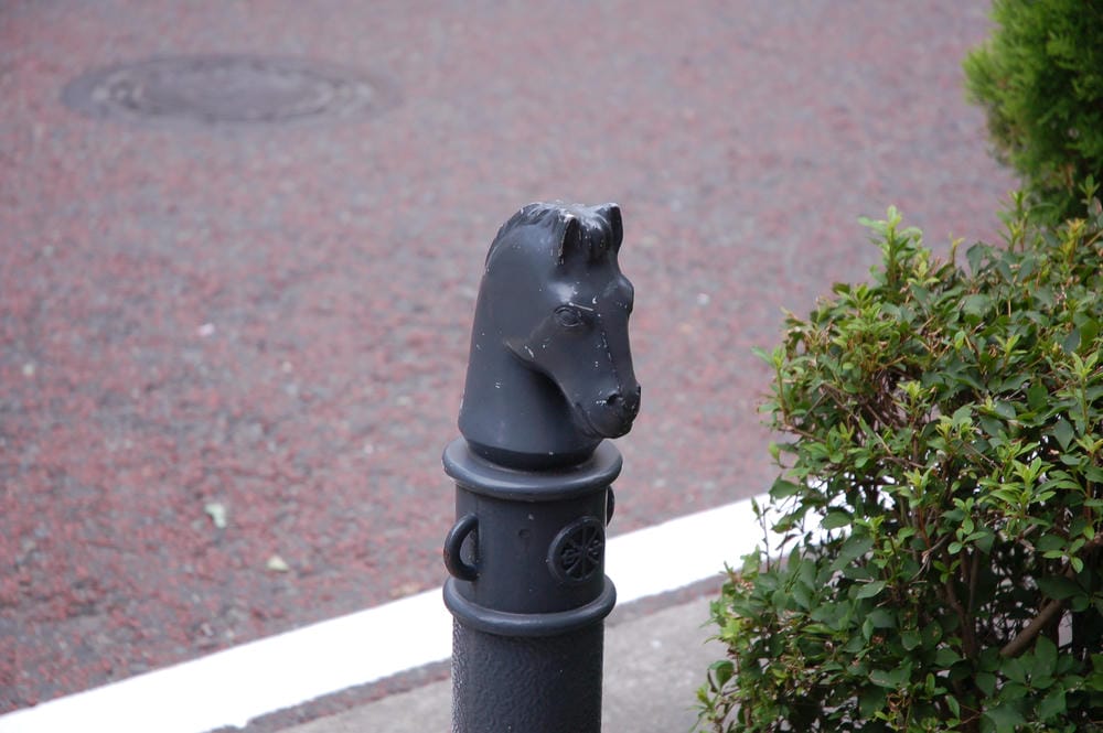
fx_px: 2847
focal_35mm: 93
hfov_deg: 21.9
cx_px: 552
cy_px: 366
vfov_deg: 14.7
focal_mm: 62
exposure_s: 1/200
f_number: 4.5
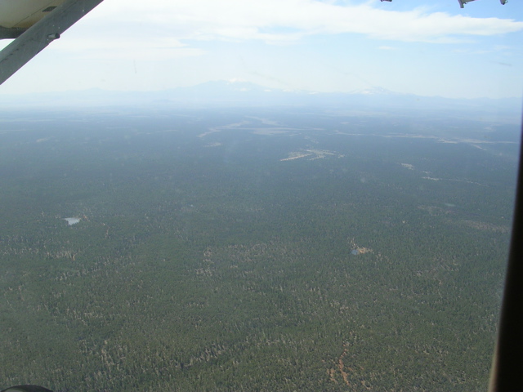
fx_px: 574
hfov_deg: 49.0
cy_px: 196
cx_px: 262
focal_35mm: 38
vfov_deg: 37.7
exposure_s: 1/274
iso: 50
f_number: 5.6
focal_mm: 5.8
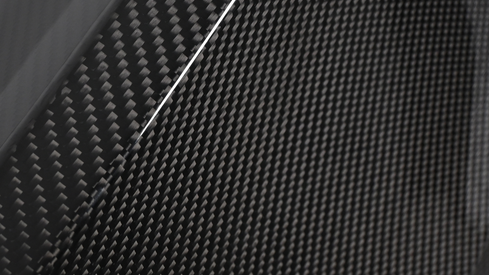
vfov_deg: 11.8
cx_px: 211
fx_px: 1323
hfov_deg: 20.9
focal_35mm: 102
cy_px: 24
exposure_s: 1/60
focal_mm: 34
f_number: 7.1
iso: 800
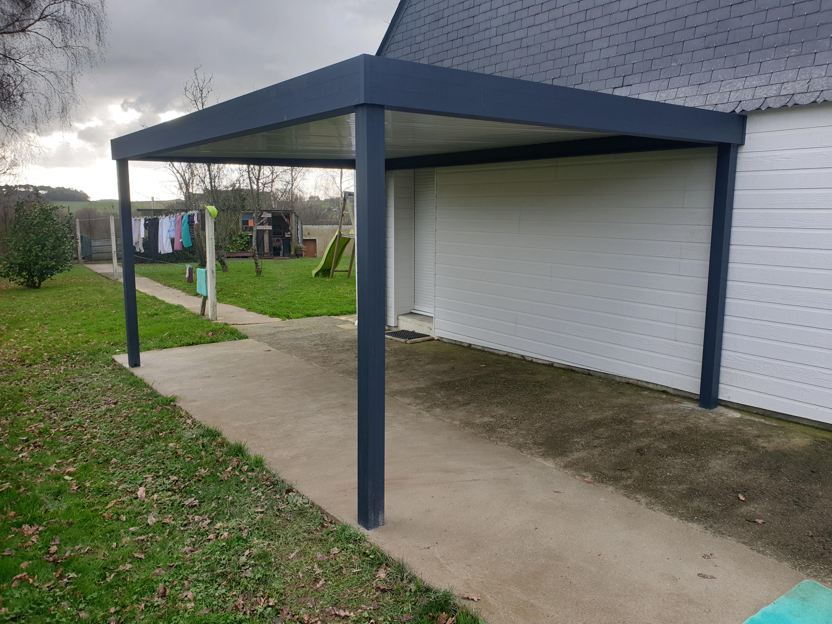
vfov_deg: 53.1
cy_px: 312
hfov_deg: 67.3
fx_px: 625
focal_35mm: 26
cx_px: 416
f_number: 2.4
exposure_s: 1/281
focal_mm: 4.3
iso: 50
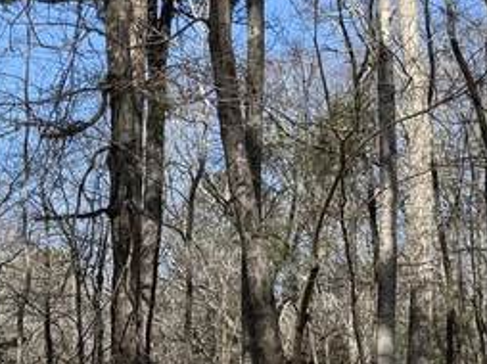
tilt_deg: +7.4
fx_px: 1701
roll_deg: -1.1
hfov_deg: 16.2
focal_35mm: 121
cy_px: 293
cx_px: 128
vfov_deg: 12.2
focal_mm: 6.76
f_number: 1.78
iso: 80
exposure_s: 1/2907
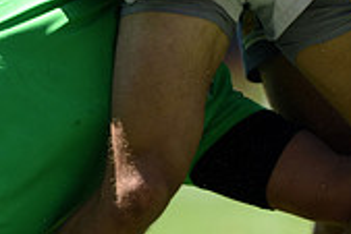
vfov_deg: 1.3
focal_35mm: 1029
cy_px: -160
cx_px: 320
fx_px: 10041
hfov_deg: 2.0
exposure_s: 1/2000
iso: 200
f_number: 2.8
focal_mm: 300
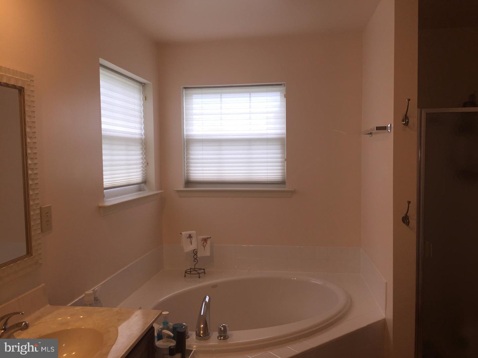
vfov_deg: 48.2
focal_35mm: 29
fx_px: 400
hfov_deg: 61.7
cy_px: 179
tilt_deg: -3.4
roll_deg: +1.2
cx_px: 239
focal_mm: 4.15
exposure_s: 1/60
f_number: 2.2
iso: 40
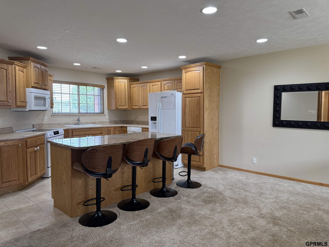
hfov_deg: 71.6
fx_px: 228
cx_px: 164
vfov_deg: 56.8
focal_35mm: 24
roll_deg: +0.0
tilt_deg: -3.1
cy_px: 124
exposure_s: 1/120
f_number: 1.78
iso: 320
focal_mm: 6.76
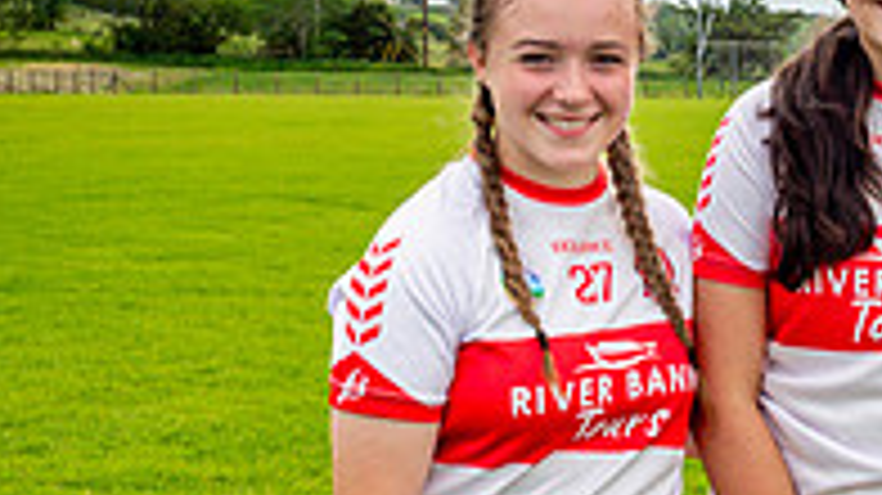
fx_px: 2384
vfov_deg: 11.9
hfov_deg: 20.1
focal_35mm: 102
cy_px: 251
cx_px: 936
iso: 100
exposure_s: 1/100
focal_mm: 24
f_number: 8
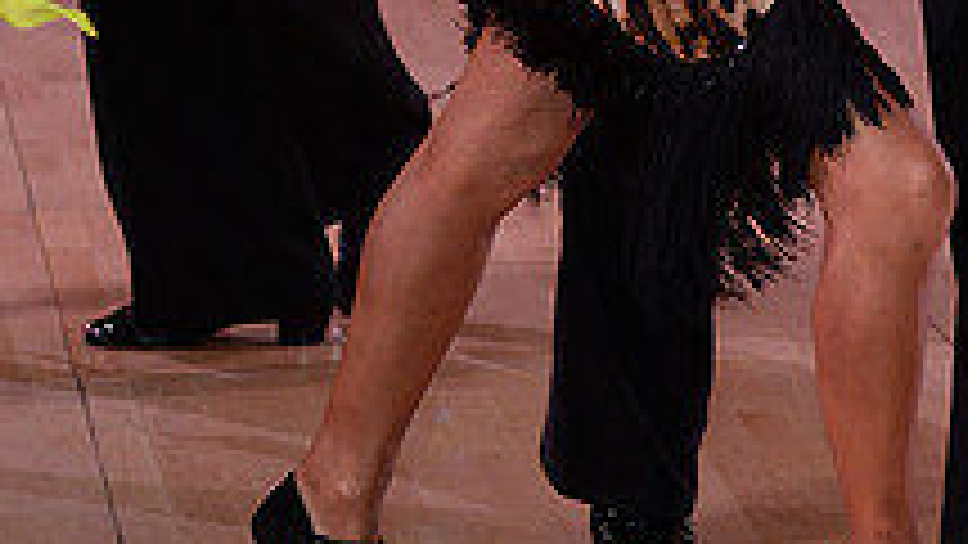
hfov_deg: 7.8
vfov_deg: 4.4
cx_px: 858
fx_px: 7111
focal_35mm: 277
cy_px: -360
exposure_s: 1/250
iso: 1600
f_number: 5.6
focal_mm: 98
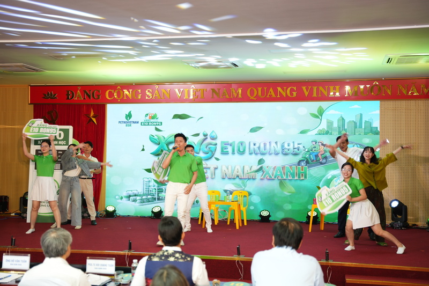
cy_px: 143
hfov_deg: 40.6
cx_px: 214
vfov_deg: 27.7
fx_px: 580
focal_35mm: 49
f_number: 2.8
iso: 400
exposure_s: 1/100
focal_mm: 48.7
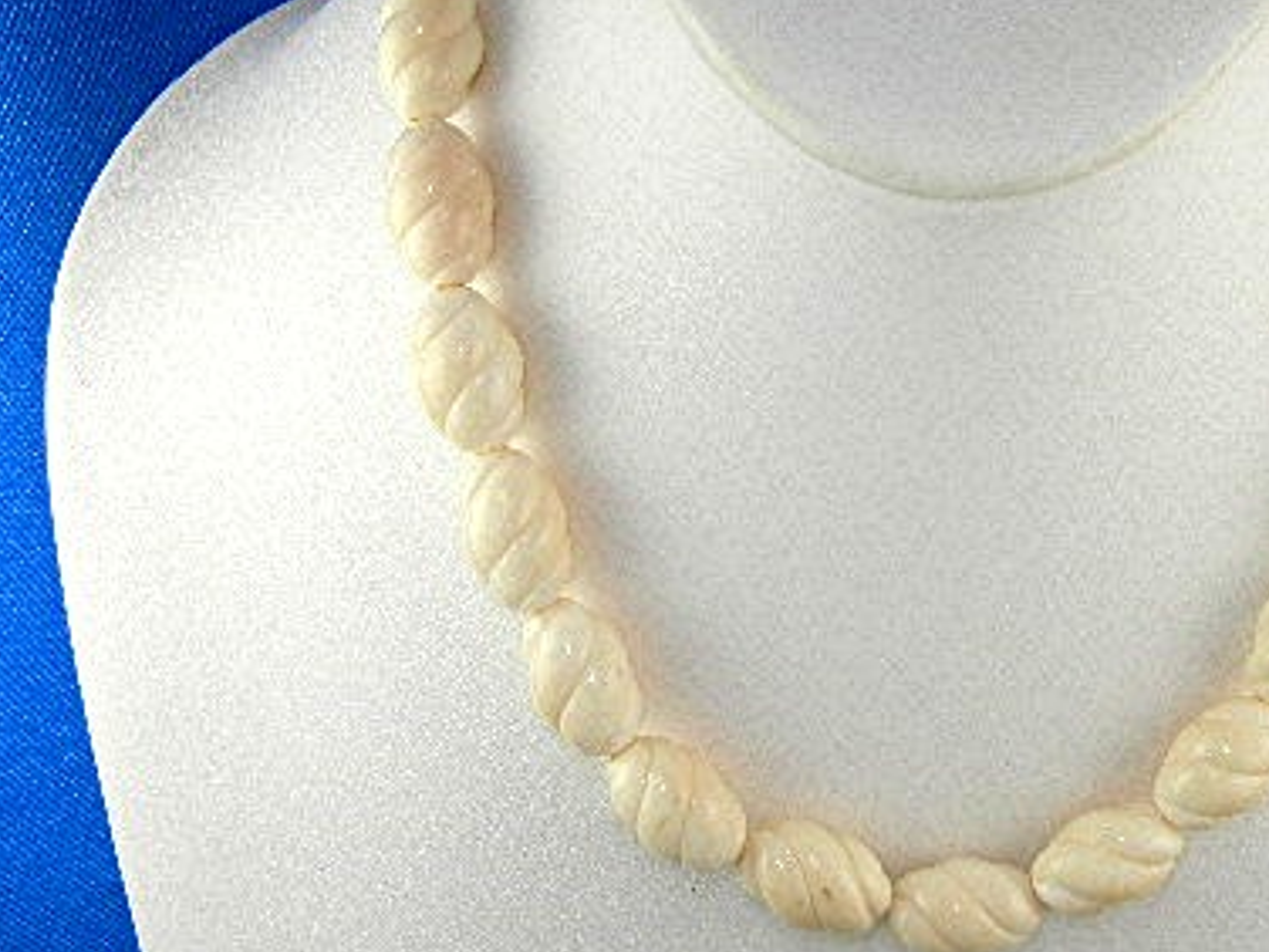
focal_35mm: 51
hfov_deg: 36.6
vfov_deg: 28.5
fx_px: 1870
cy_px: 388
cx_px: 962
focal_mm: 5.4
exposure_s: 1/105
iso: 160
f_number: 3.5
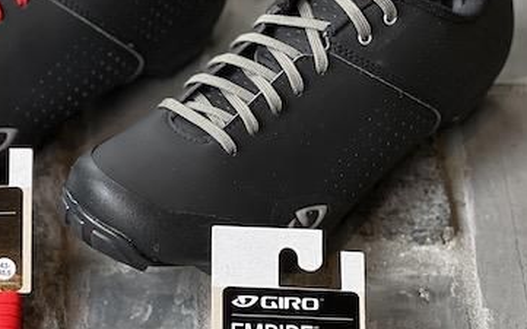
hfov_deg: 11.5
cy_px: 127
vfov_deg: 7.2
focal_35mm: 181
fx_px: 2598
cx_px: 55
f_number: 2.8
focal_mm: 9
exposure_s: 1/50
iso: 125
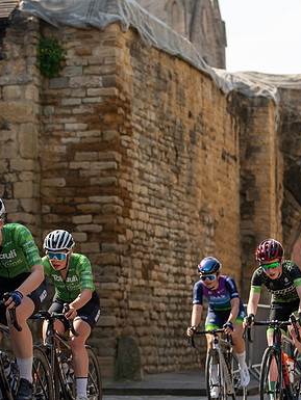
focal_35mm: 145
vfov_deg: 13.6
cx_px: 18
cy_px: 200
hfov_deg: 10.2
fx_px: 1680
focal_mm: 100
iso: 200
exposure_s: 1/1000
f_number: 4.5
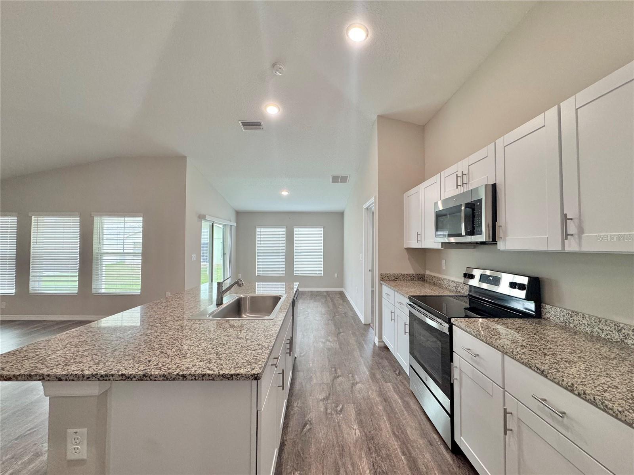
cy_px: 238
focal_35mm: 14
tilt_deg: +2.1
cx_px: 317
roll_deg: -0.1
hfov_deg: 102.1
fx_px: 256
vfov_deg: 85.7
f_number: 2.2
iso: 250
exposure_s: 1/120
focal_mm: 2.22
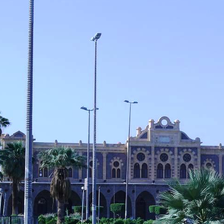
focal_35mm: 134
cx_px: 160
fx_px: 981
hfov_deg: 13.0
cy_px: 126
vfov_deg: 13.0
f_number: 6.3
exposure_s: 1/400
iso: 100
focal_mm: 21.2
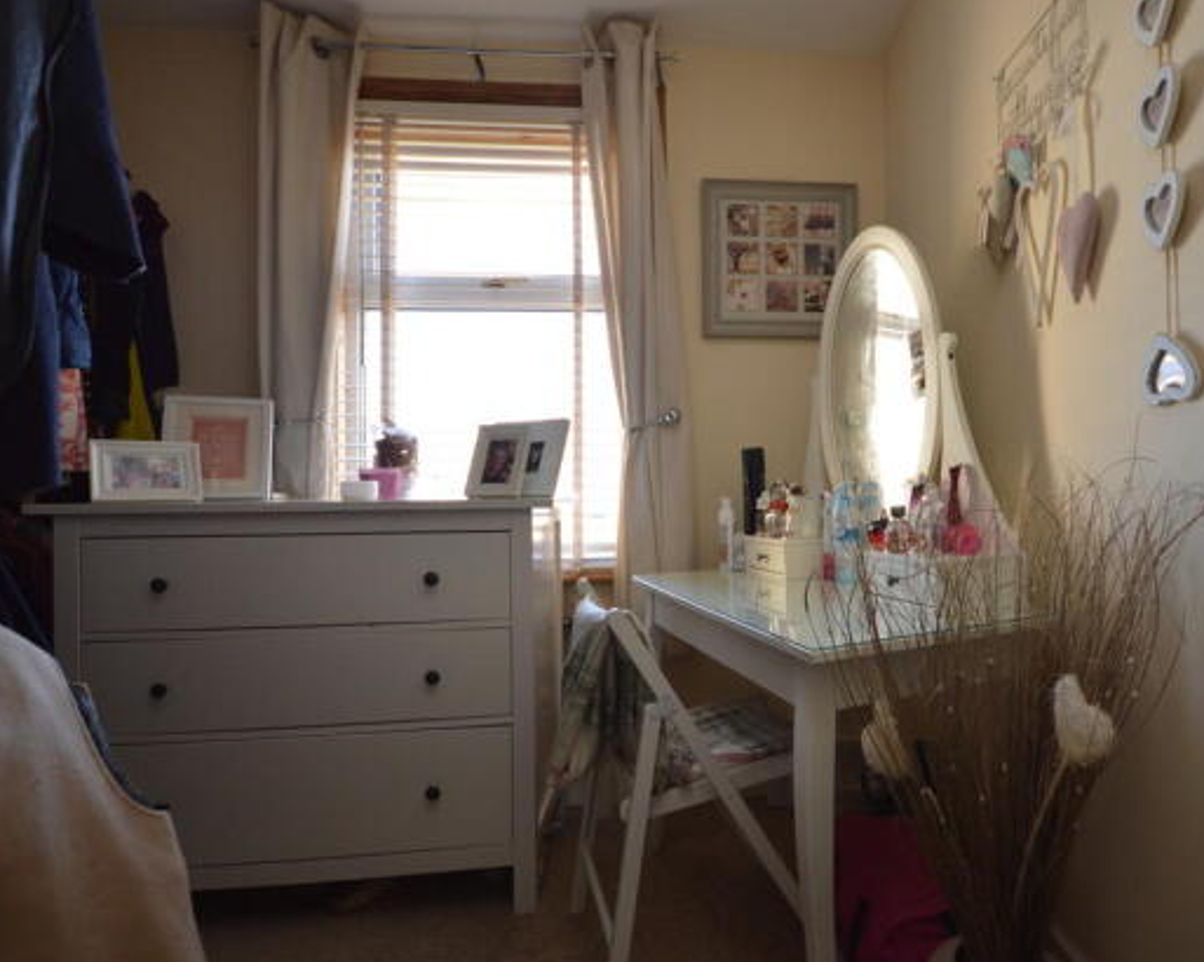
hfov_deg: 84.8
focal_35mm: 18
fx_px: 641
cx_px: 749
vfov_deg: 73.8
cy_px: 486
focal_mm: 10
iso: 400
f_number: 4
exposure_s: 1/60
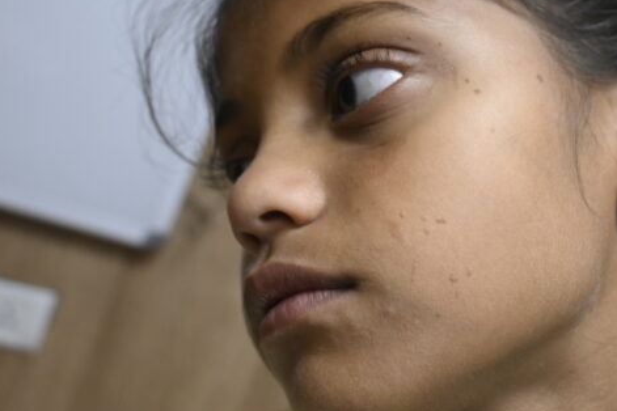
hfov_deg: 39.6
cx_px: 434
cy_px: 113
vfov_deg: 27.2
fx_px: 840
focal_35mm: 49
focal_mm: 20
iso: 1100
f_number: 3.8
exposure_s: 1/125
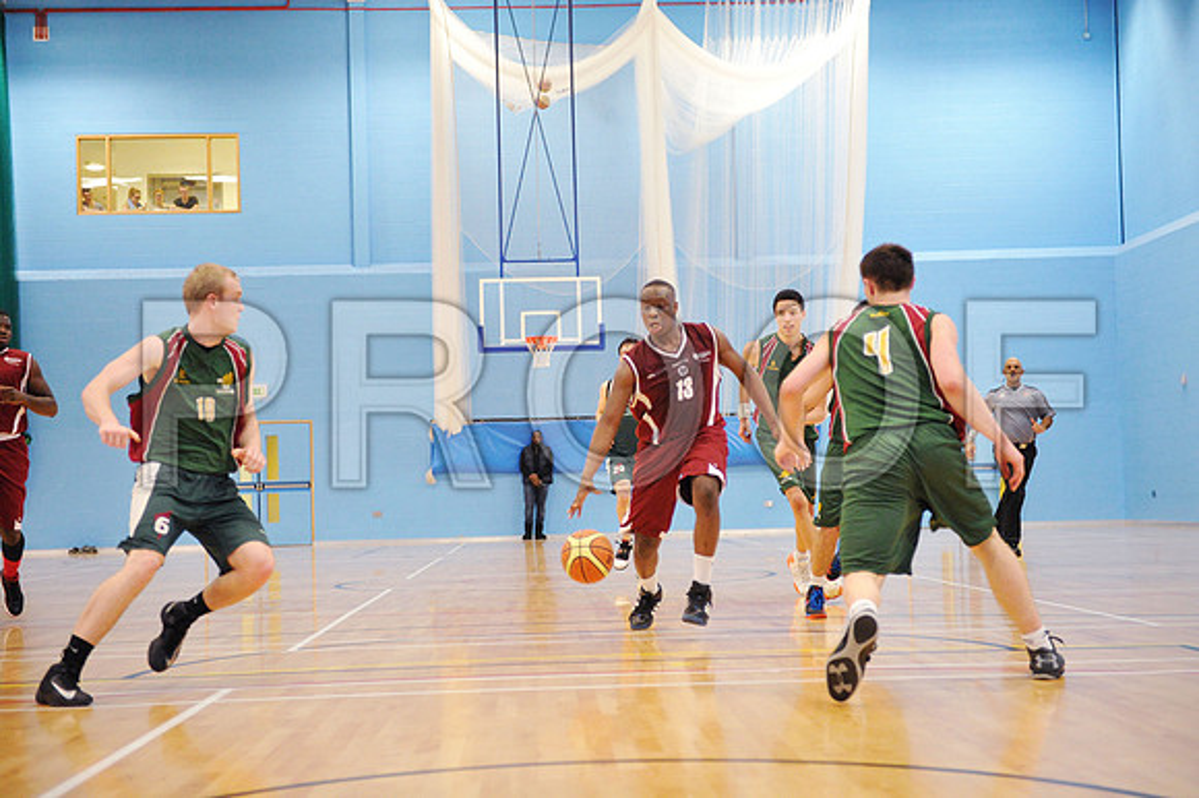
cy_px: 399
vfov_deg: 23.4
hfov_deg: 34.5
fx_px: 1931
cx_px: 600
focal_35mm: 58
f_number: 2.8
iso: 8000
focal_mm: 58
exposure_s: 1/500
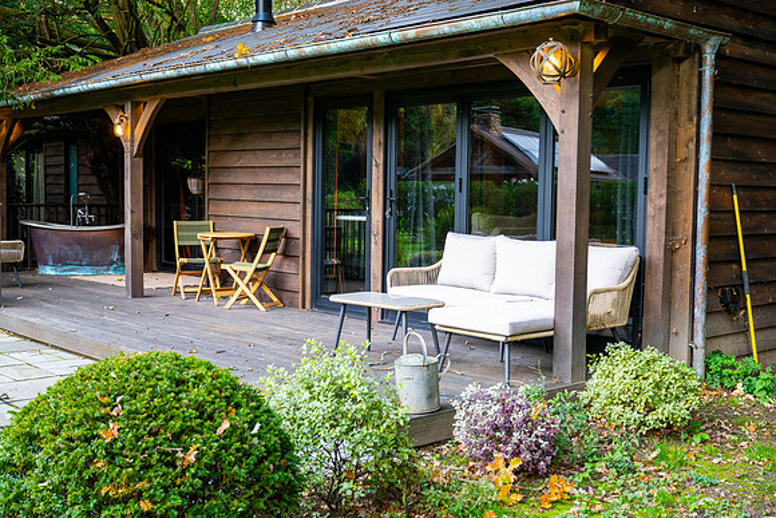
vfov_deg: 31.2
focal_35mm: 43
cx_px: 388
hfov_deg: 45.4
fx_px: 927
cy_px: 259
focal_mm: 43
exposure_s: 1/25
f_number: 6.3
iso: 200
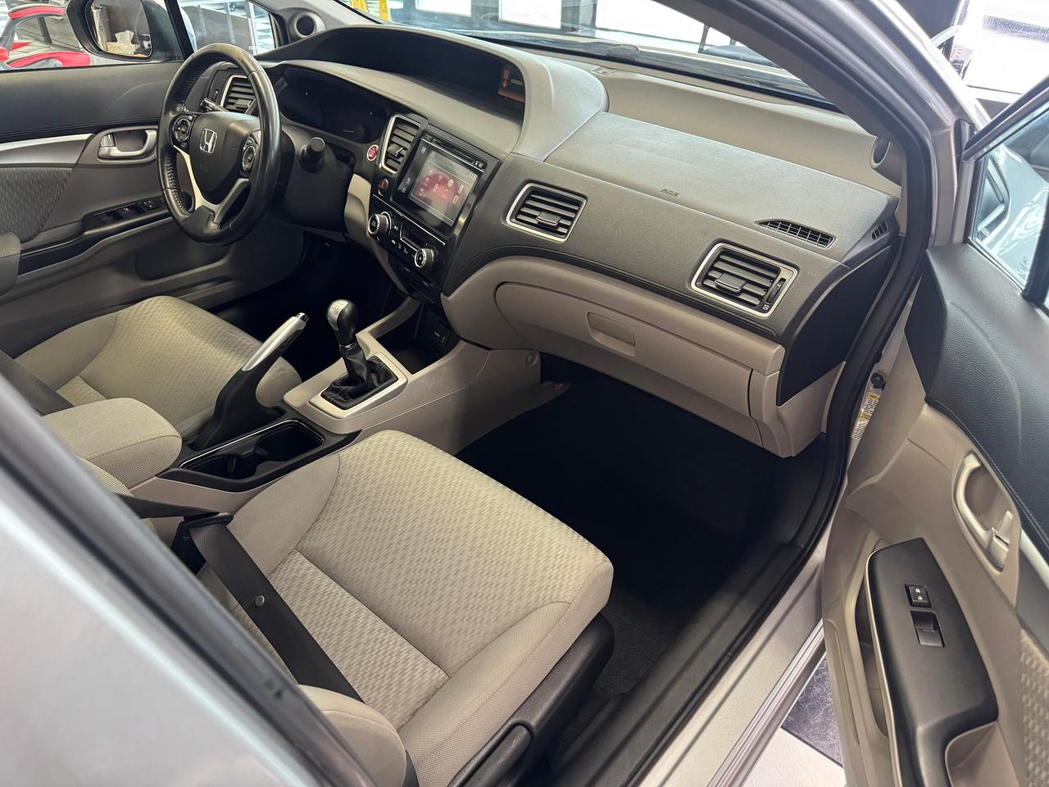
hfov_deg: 71.6
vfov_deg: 56.8
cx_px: 524
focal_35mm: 24
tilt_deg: -34.9
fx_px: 727
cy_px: 394
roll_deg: -2.0
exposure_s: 1/60
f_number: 1.78
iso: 400
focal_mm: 6.76
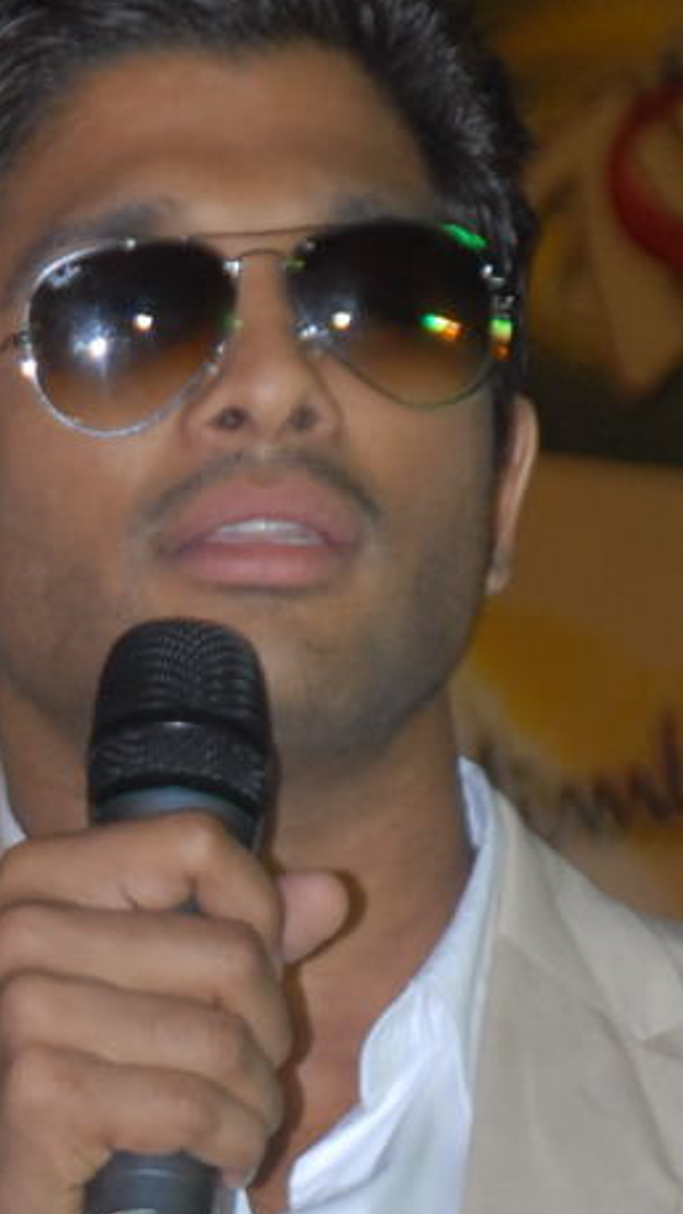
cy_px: 1907
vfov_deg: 3.7
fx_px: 18550
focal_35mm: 576
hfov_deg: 2.1
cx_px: 543
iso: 400
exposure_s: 1/125
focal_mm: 105
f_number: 6.3
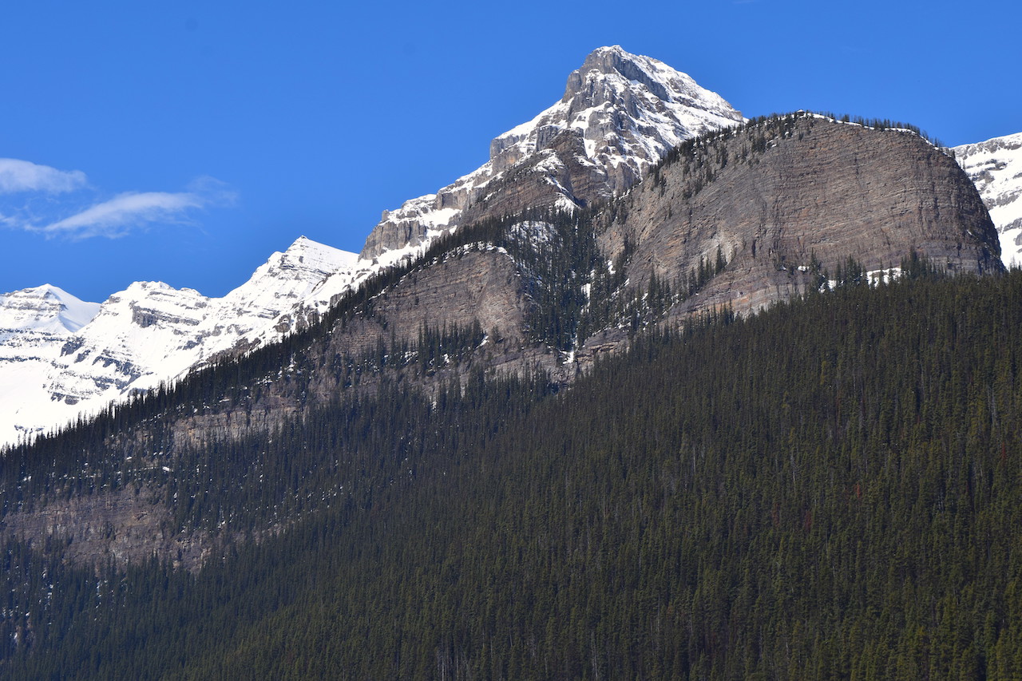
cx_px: 511
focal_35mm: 82
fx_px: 2342
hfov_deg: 24.6
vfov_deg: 16.5
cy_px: 340
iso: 200
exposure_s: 1/640
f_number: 13
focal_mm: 55
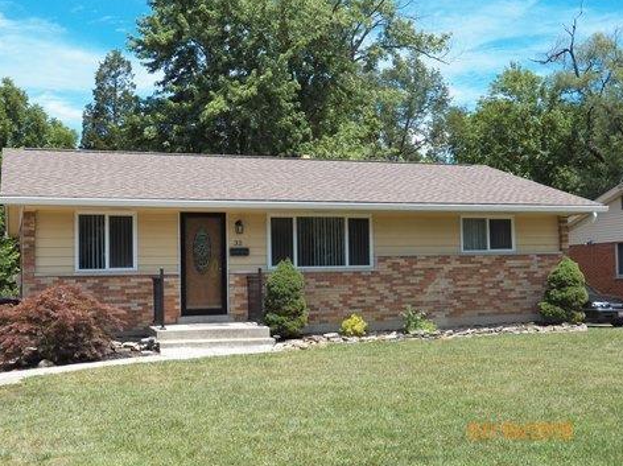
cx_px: 311
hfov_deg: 43.9
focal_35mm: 43
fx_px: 773
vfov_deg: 33.5
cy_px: 242
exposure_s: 1/800
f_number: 4
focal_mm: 7.1
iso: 125
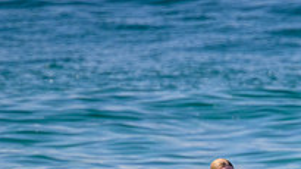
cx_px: 341
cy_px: 249
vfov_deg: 0.5
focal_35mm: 2369
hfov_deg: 0.9
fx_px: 18895
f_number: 11
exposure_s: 1/2000
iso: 1400
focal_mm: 800
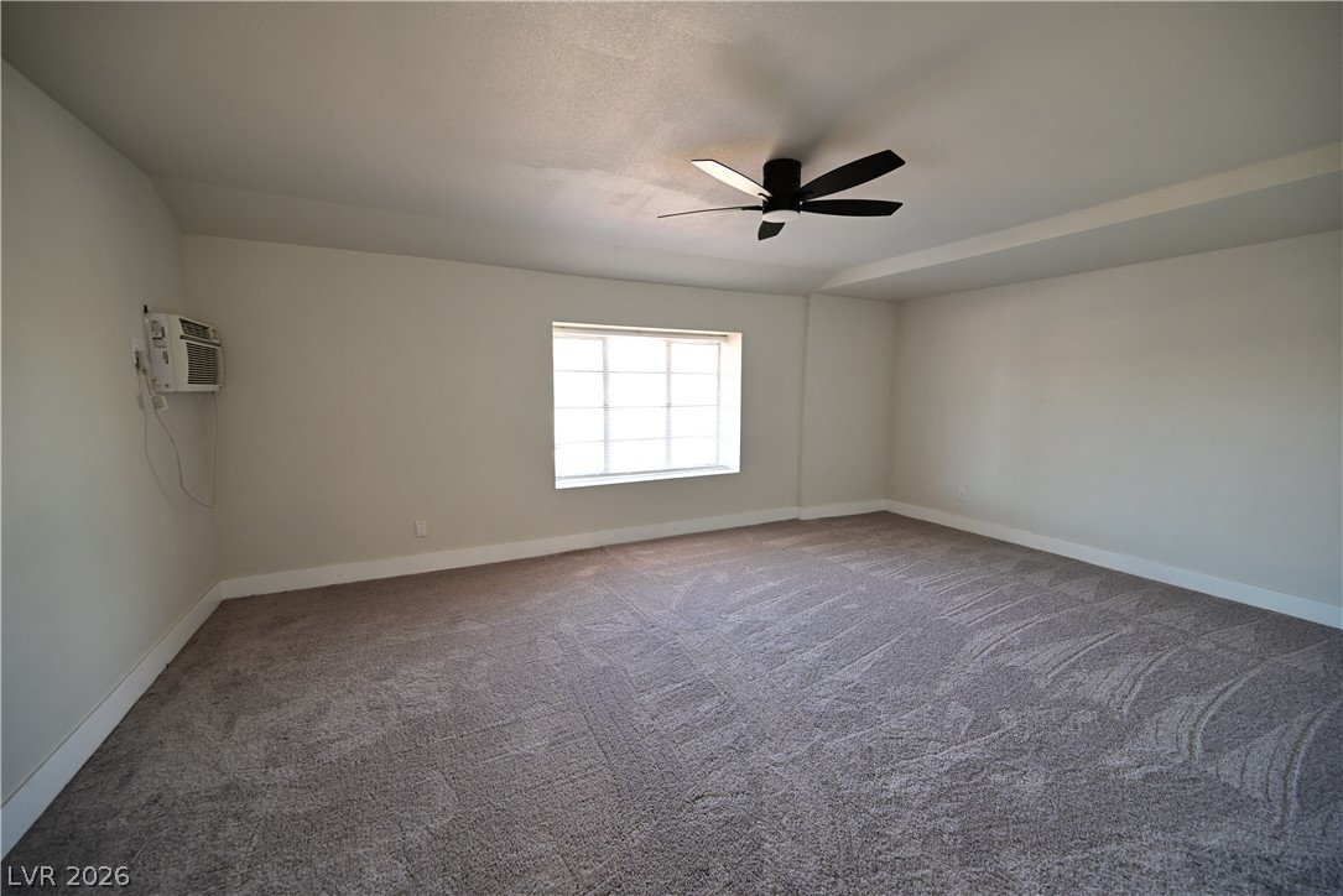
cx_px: 672
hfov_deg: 104.2
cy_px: 448
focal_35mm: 14
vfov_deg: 81.2
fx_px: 522
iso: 800
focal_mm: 14
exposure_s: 1/60
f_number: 4.5
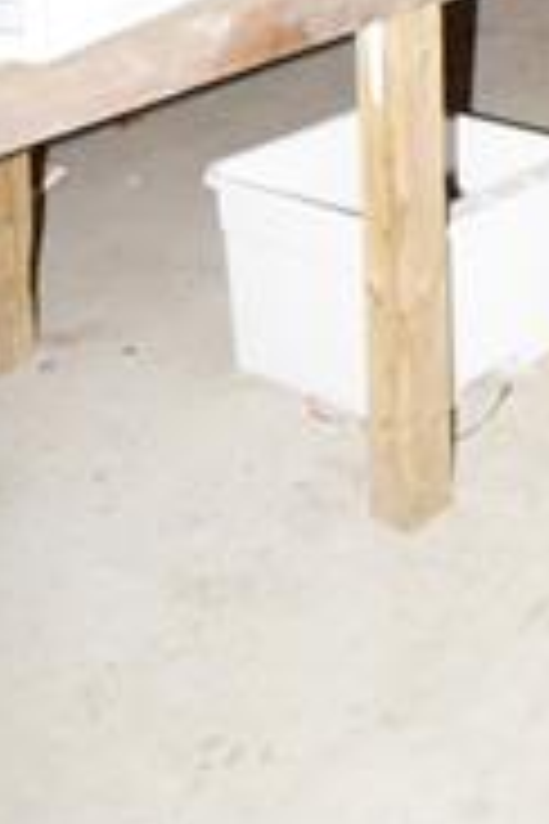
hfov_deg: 18.5
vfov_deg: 25.6
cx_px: 878
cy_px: -347
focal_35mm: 63
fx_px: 1441
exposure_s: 1/60
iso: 3200
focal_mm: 10
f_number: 3.5
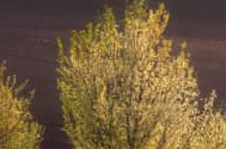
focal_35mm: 1218
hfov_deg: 1.7
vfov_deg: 1.1
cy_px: -21
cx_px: 469
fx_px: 7627
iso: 140
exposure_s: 1/60
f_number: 11
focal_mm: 223
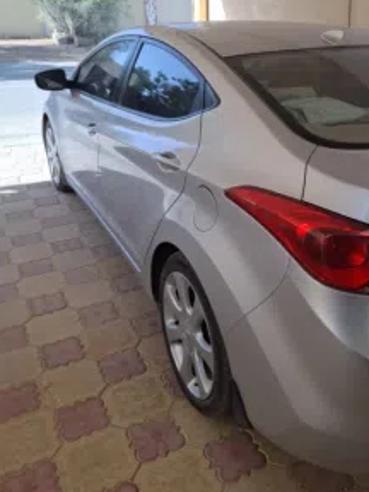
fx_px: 455
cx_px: 241
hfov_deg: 43.6
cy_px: 169
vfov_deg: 55.8
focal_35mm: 32
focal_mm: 5.54
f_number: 1.8
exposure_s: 1/324
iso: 50
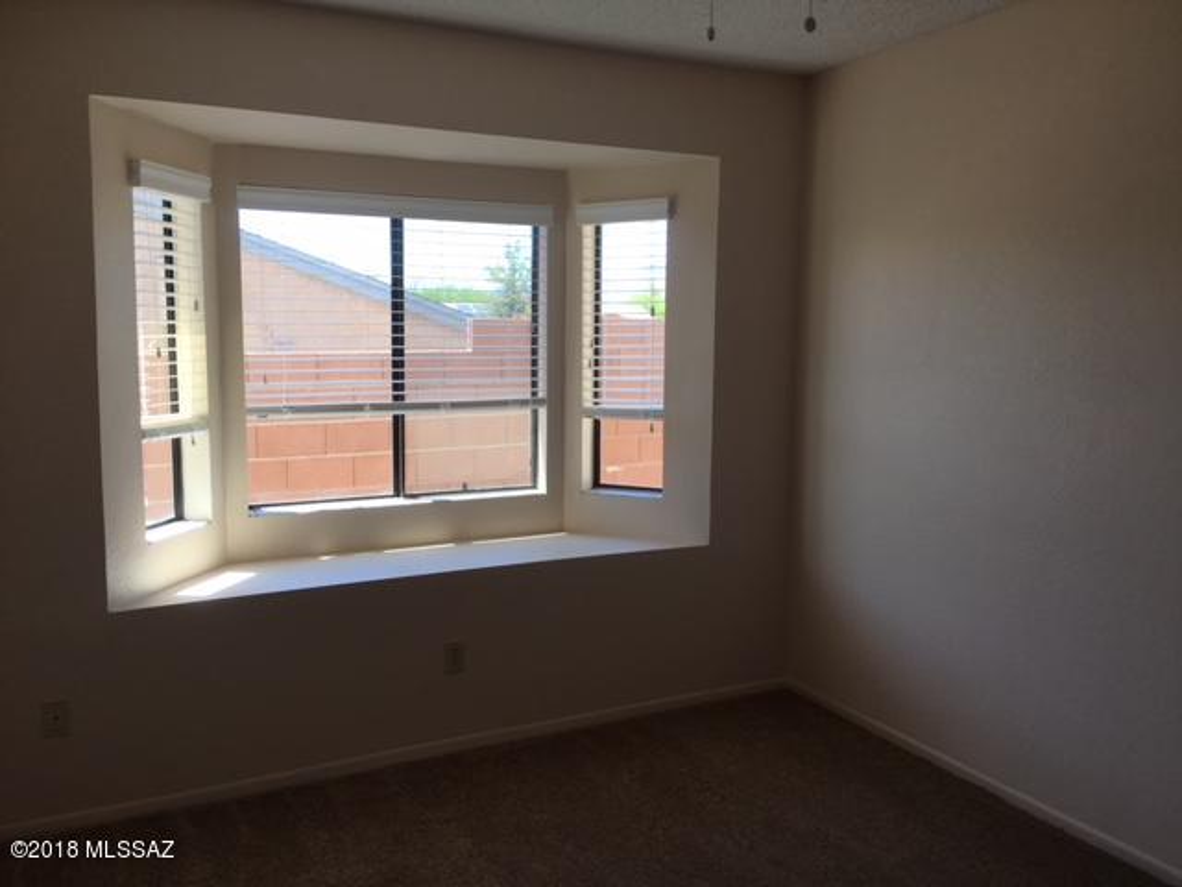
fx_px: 990
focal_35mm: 29
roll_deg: -0.5
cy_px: 444
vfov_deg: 48.2
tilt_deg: -6.6
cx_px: 591
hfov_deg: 61.7
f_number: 2.2
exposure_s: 1/191
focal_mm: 4.15
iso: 25
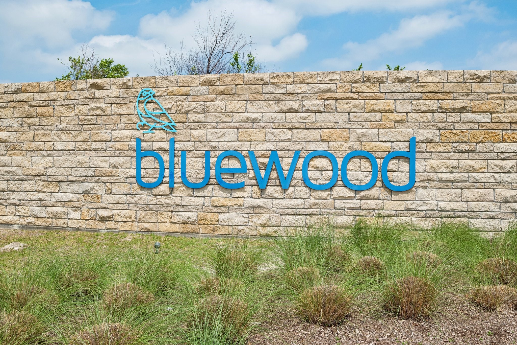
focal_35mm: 30
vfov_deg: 43.6
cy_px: 172
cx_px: 258
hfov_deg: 61.9
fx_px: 431
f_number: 8
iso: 400
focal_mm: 30
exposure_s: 1/2000
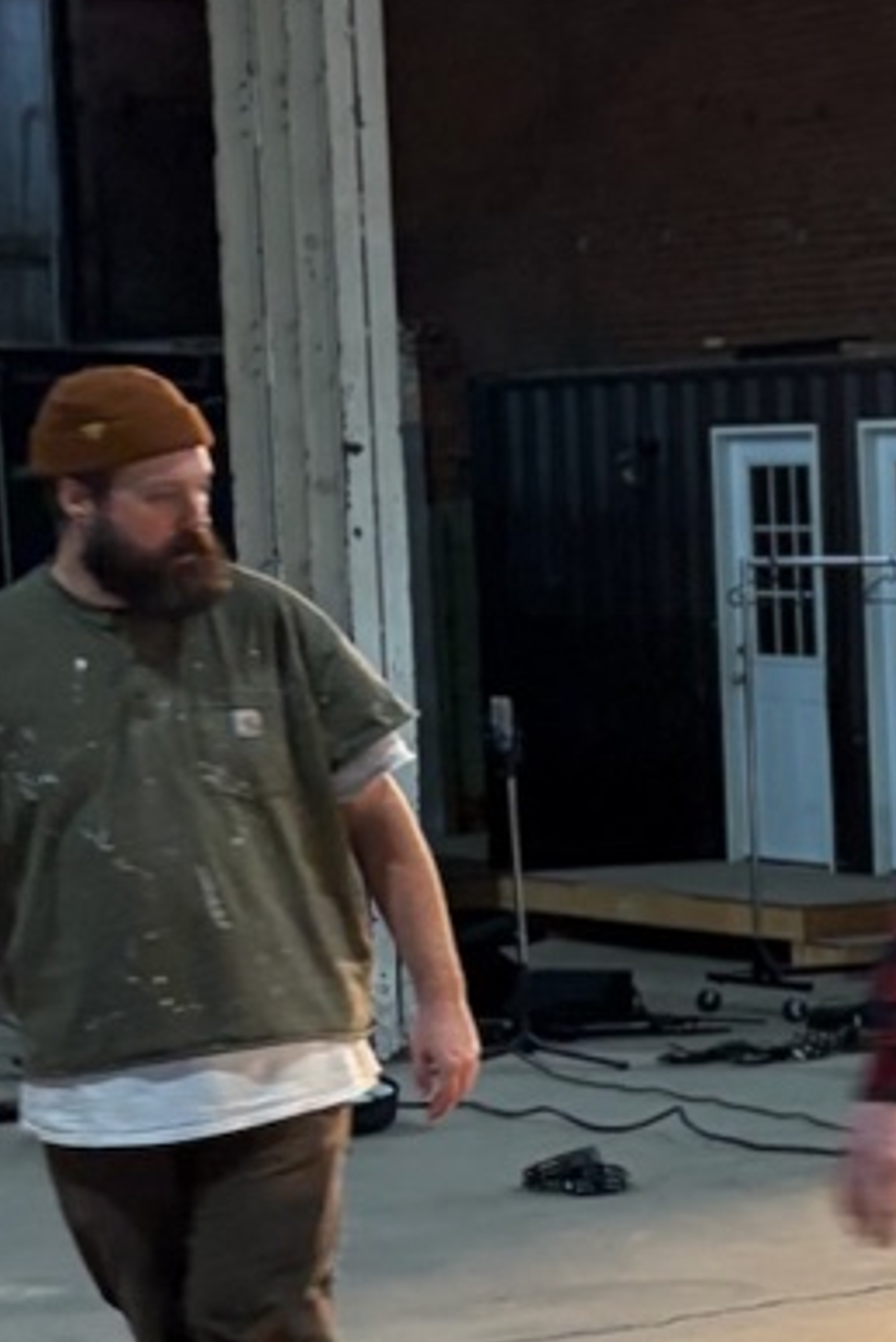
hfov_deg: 11.2
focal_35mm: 112
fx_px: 4174
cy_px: 1033
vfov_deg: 18.1
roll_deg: +1.3
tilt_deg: -4.5
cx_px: 1754
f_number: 1.6
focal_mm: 5.96
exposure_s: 1/60
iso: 160
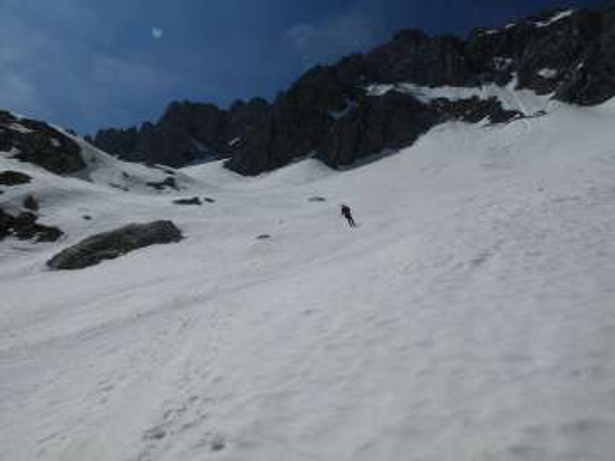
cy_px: 230
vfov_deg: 56.8
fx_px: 426
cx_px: 308
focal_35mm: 24
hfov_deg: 71.6
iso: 80
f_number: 8
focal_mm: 4.3
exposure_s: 1/1000
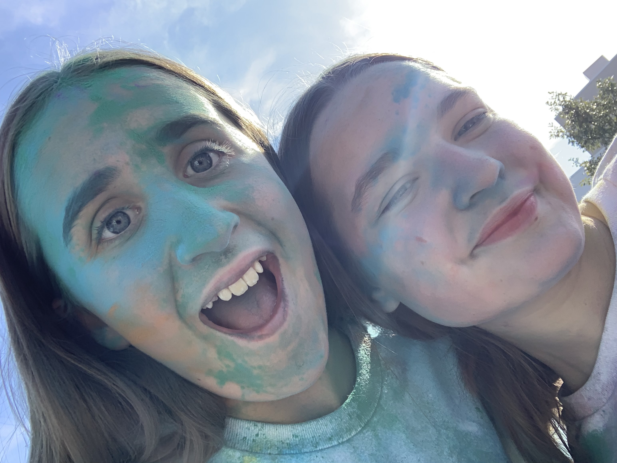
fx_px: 570
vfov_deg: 44.2
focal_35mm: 32
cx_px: 308
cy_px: 232
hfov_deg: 56.8
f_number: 2.2
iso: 16
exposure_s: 1/422
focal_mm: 2.87
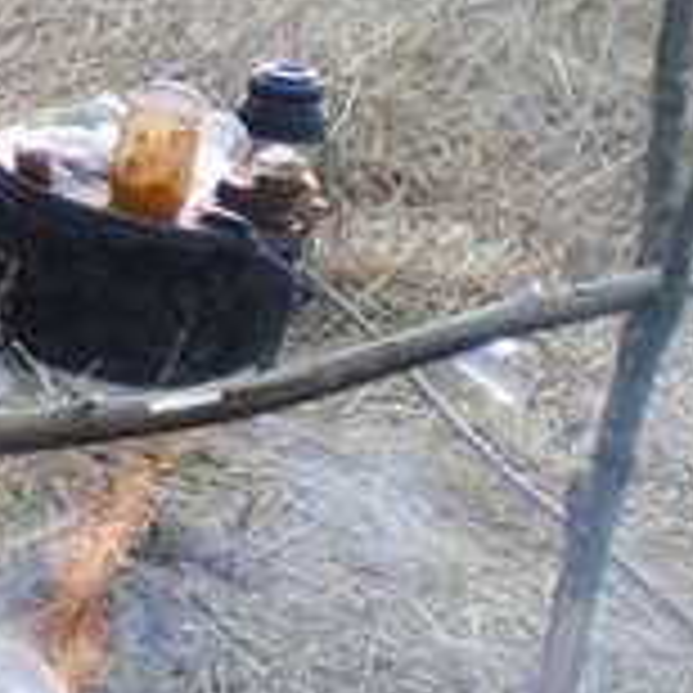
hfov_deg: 10.6
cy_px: 52
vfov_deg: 11.3
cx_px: -621
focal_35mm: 153
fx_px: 3465
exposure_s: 1/60
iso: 64
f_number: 3.1
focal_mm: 6.3
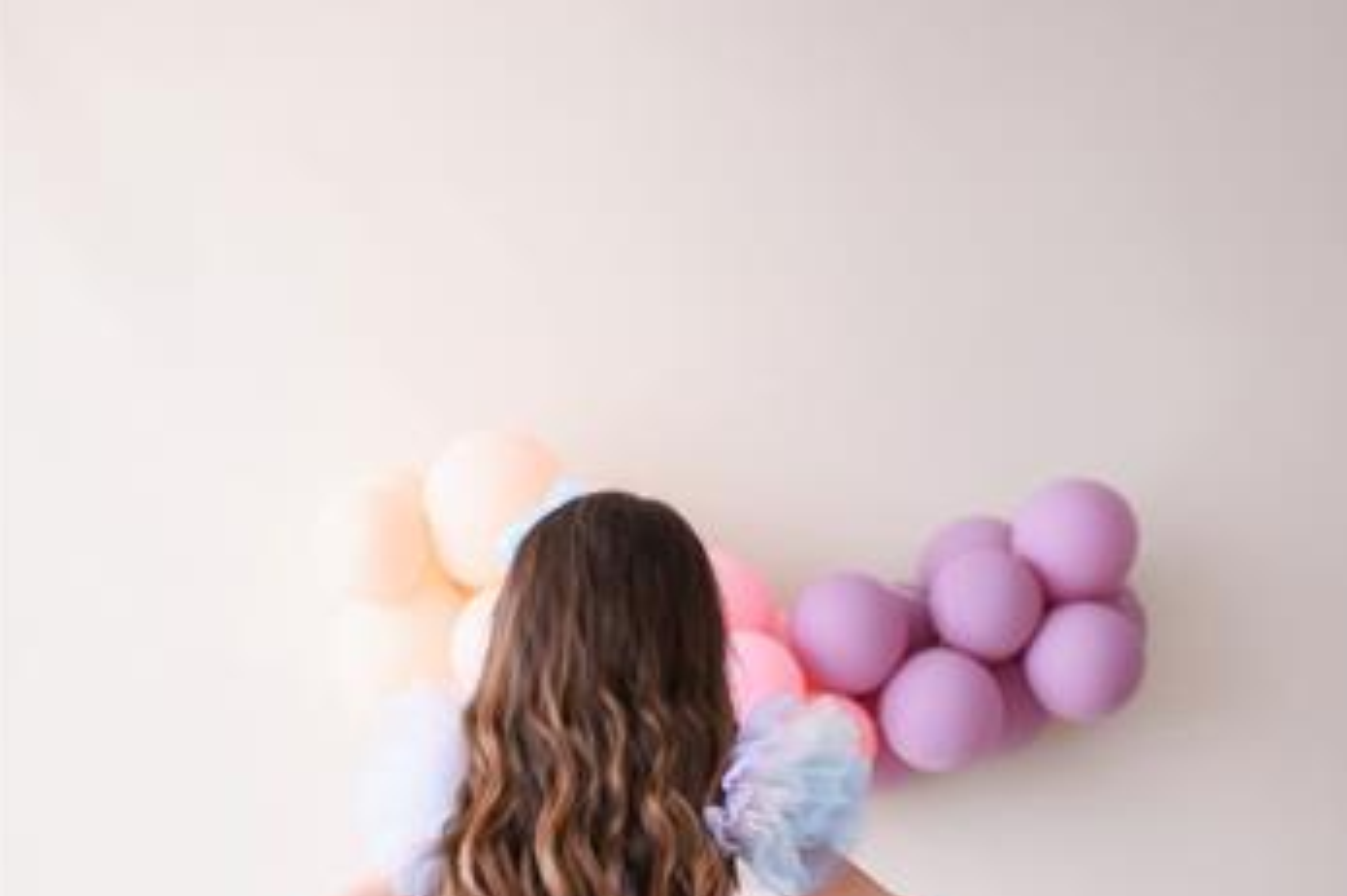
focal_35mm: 59
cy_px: 789
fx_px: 2206
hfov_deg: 33.9
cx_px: 734
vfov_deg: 22.5
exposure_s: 1/250
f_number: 1.8
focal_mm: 35
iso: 200
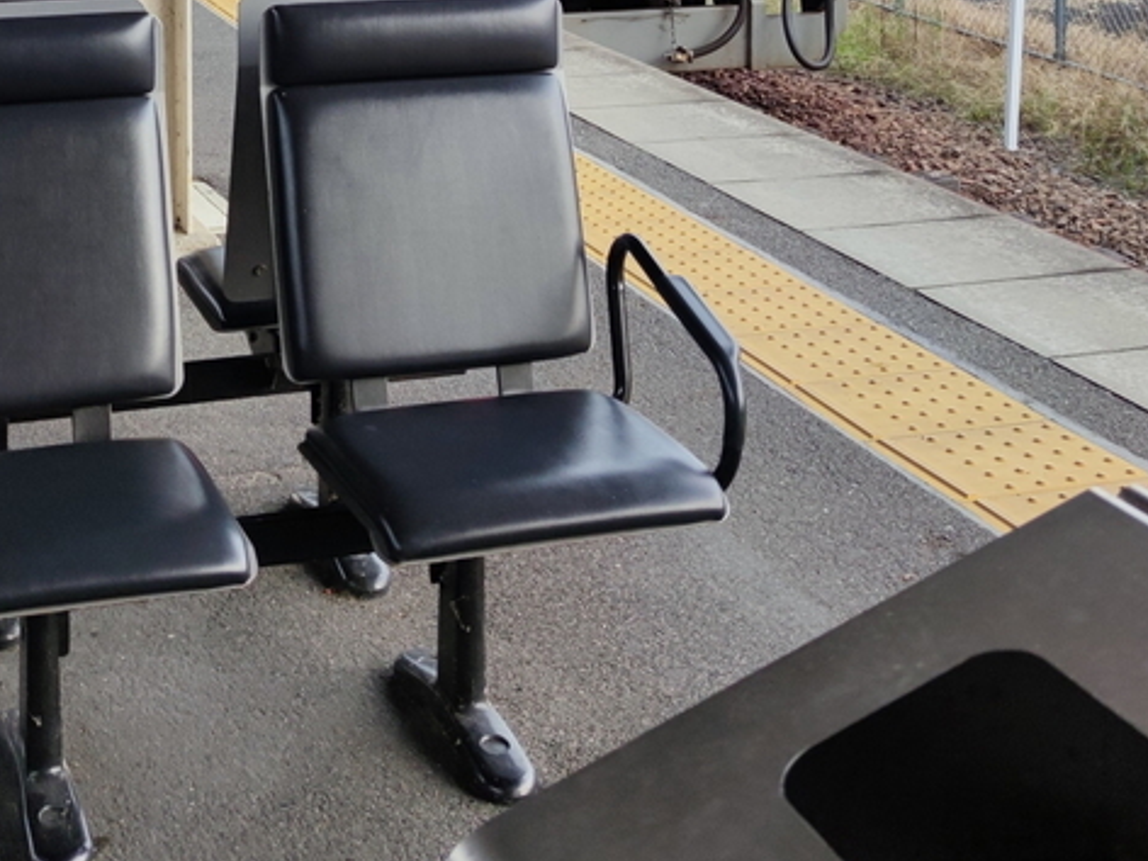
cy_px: -182
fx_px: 2023
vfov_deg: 22.1
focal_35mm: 61
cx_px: 382
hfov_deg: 31.4
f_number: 1.69
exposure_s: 1/412
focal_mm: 6.72
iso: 50
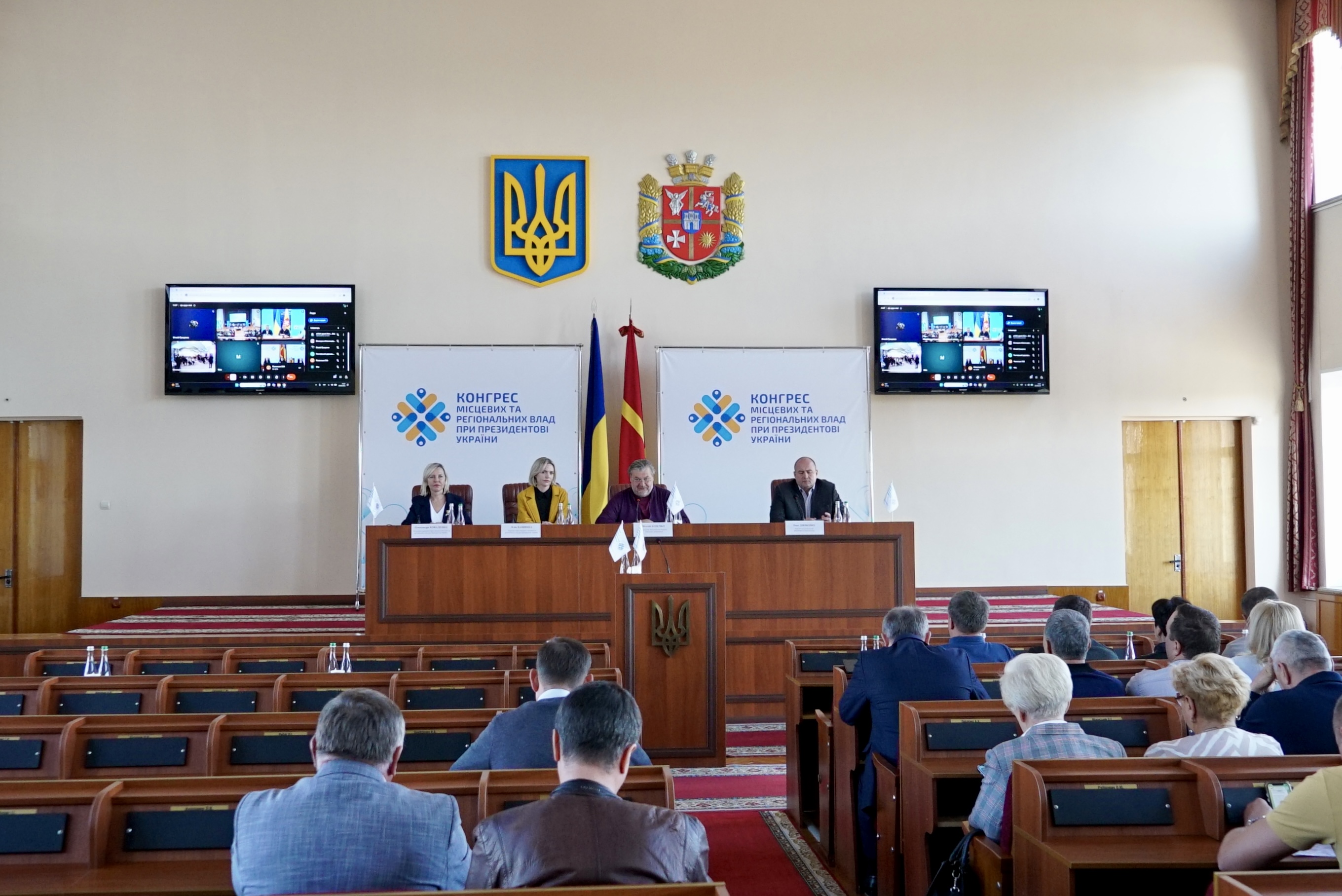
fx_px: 1343
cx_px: 671
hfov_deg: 53.1
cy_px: 448
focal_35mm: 36
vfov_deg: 36.9
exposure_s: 1/250
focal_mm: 24
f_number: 4
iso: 2000
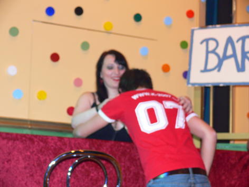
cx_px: 124
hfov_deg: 21.3
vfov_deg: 16.1
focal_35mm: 92
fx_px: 662
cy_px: 94
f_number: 3.2
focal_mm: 19.4
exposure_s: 1/30
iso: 160
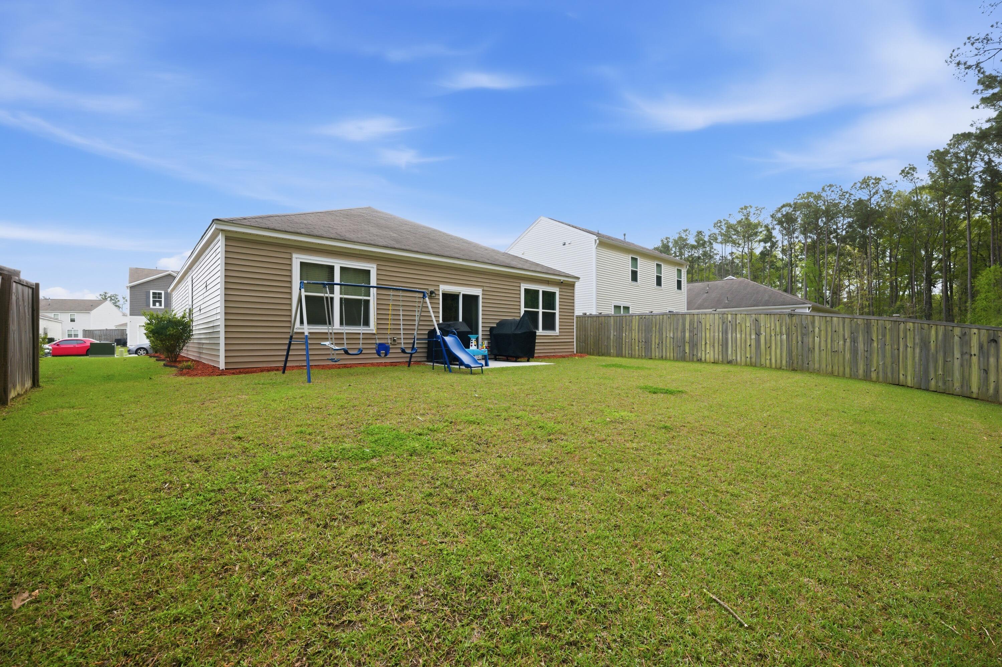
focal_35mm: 14
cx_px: 501
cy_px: 334
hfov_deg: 104.3
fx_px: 390
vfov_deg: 81.2
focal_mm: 14
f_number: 8
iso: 400
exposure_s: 1/320
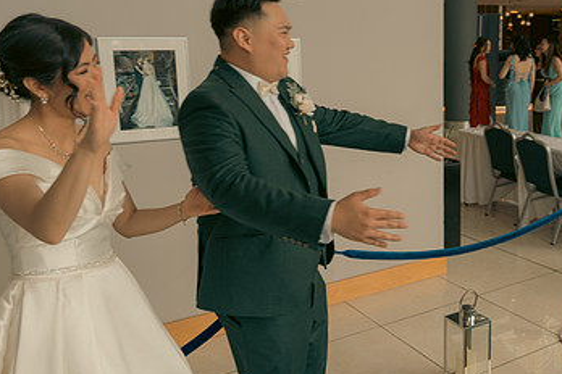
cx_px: 425
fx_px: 624
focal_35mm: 40
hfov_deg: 46.6
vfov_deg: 33.4
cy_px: 165
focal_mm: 24
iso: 200
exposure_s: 1/160
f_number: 3.5
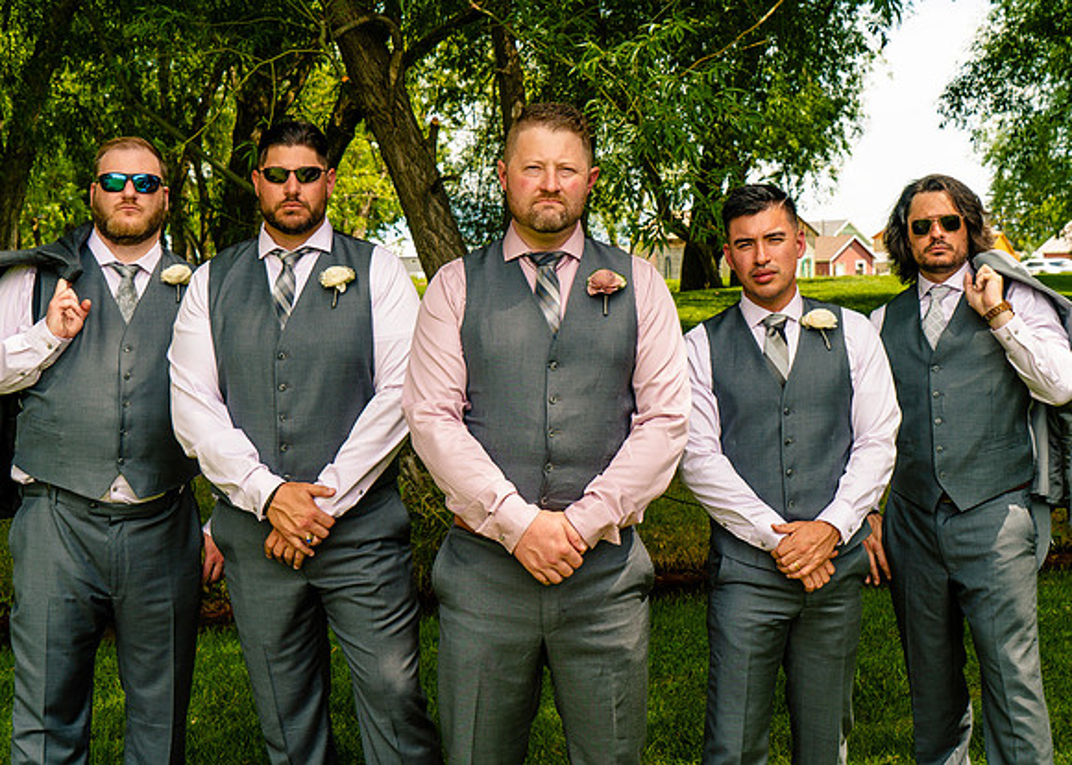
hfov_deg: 36.5
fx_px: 1625
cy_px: 382
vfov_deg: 26.5
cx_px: 544
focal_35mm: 53
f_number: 9
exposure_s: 1/80
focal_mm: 51
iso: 100
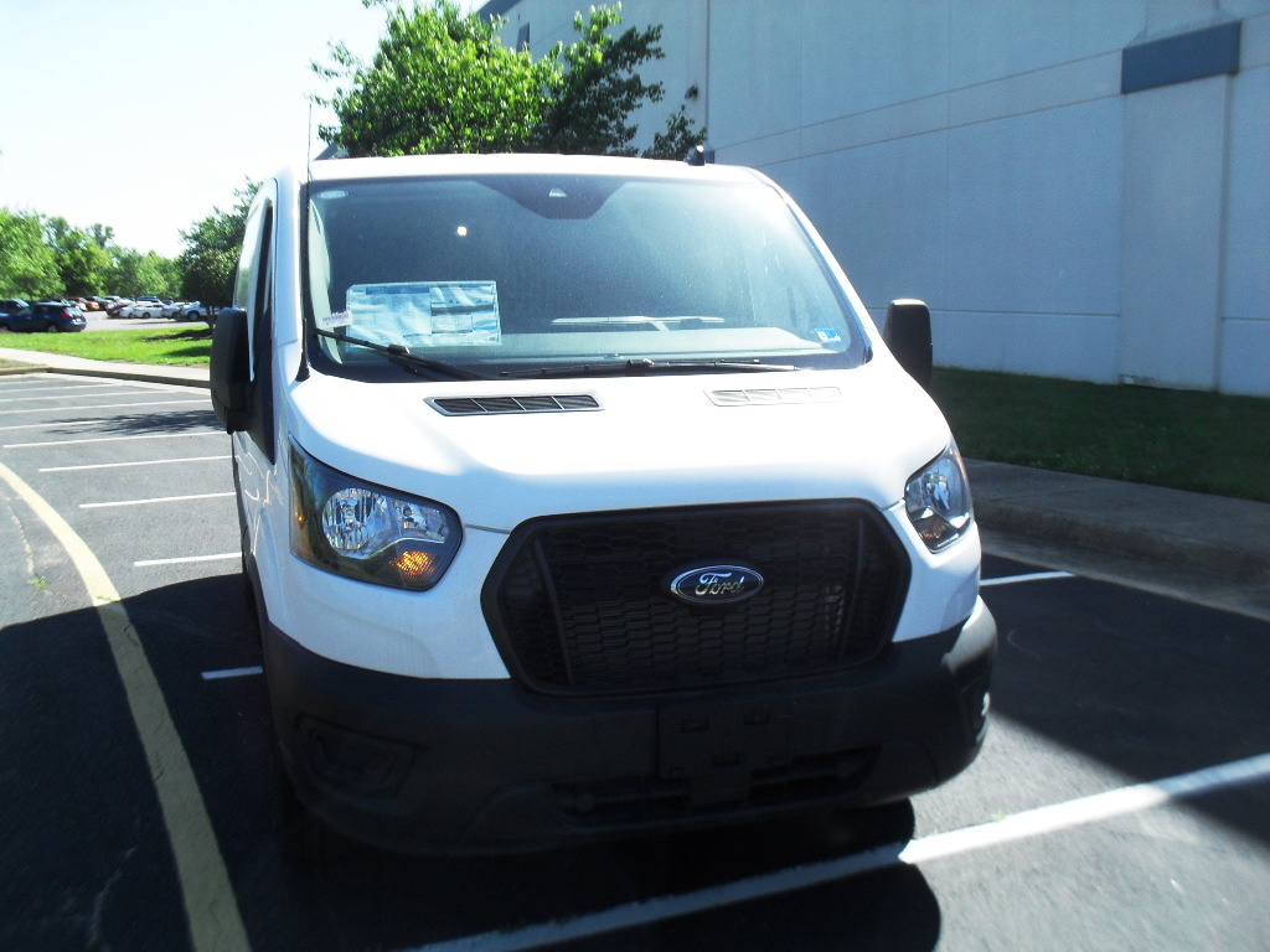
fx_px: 1284
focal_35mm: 35
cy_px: 476
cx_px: 635
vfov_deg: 40.7
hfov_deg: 52.6
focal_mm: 6.3
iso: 100
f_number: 8.4
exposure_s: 1/90
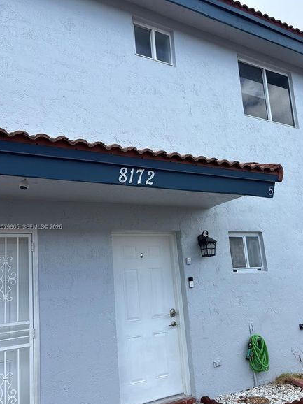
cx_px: 165
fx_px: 350
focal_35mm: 30
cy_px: 228
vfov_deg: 59.8
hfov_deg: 46.7
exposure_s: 1/1499
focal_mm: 5.96
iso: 50
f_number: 1.6
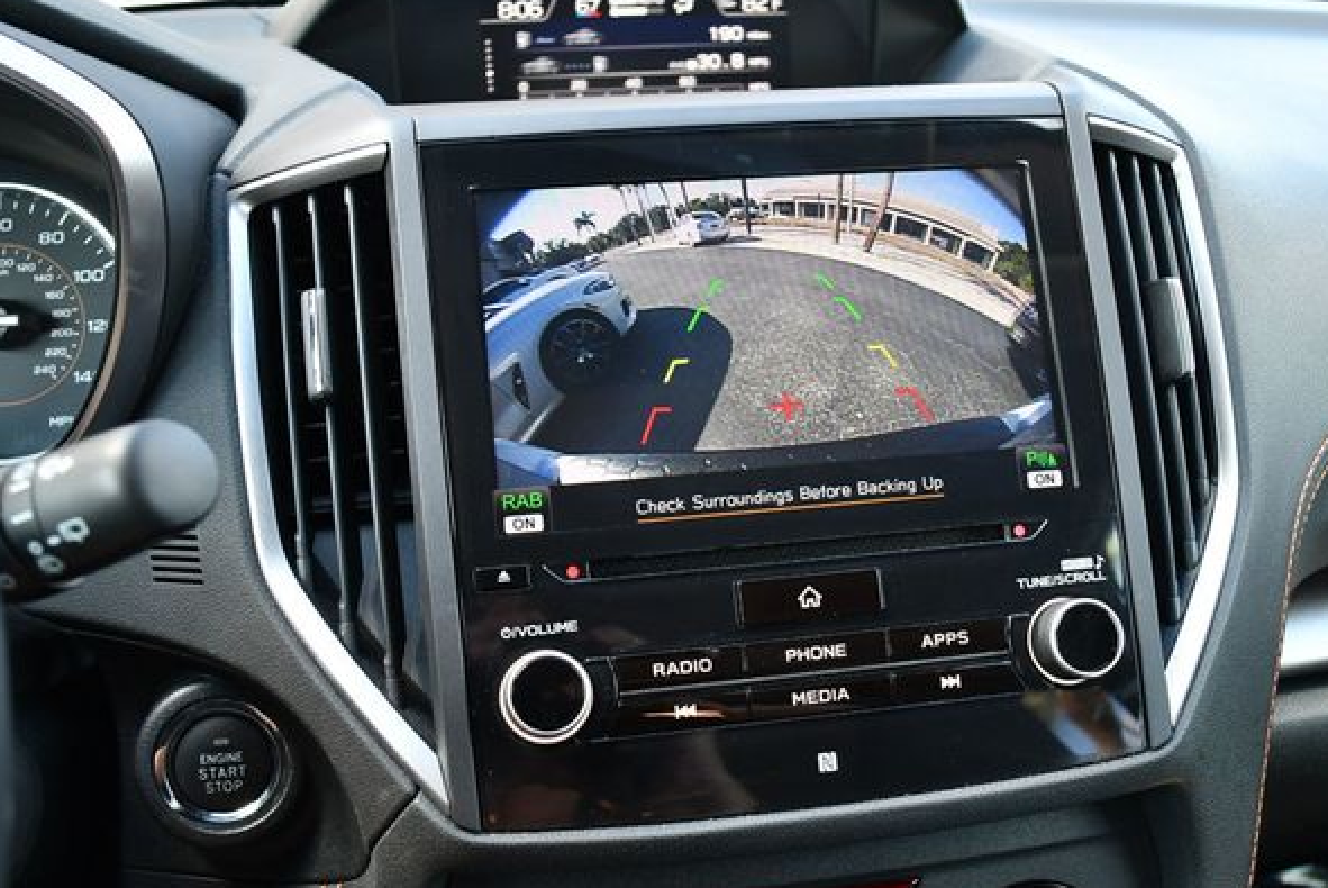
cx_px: 710
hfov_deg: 49.5
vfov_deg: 34.3
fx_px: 1440
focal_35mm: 39
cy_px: 454
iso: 800
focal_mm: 18
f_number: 3.5
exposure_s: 1/160
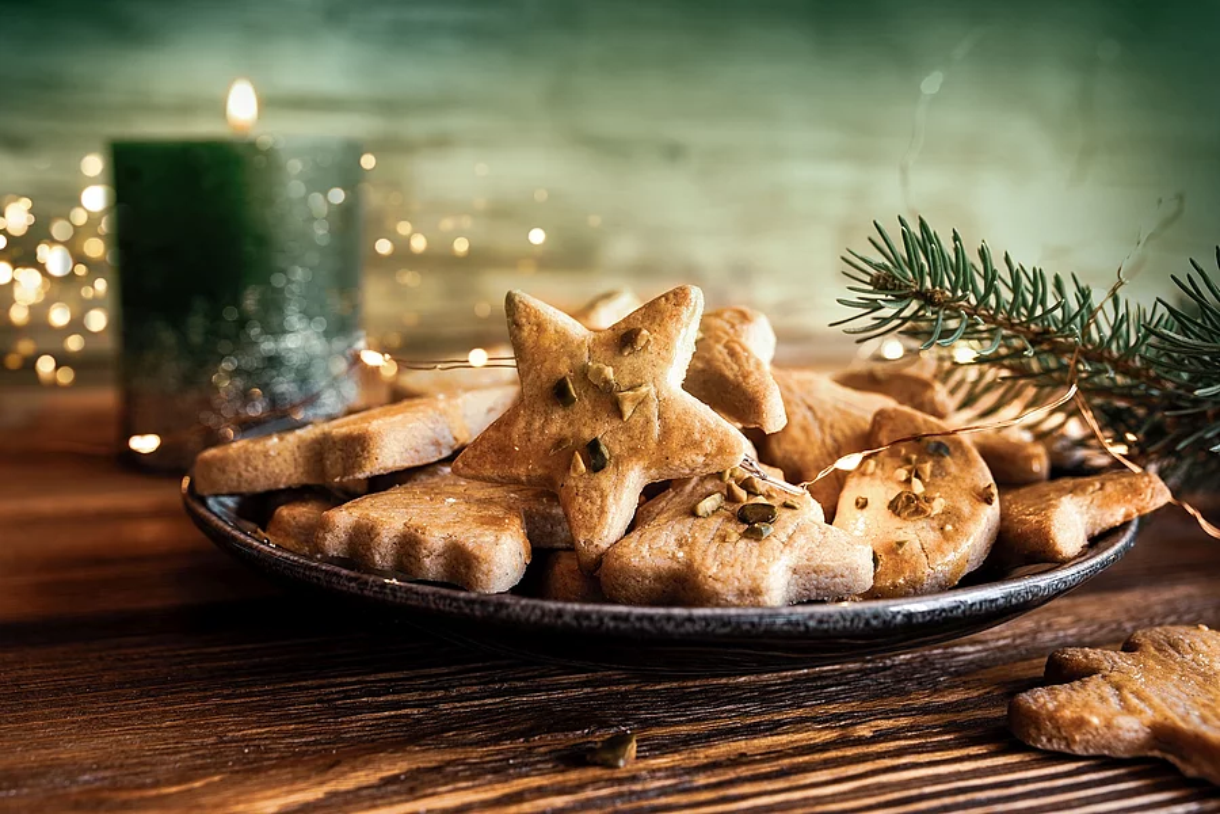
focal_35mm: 35
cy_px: 407
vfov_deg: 37.9
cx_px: 610
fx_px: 1186
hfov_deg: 54.4
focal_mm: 35
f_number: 5.6
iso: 100
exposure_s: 1/20
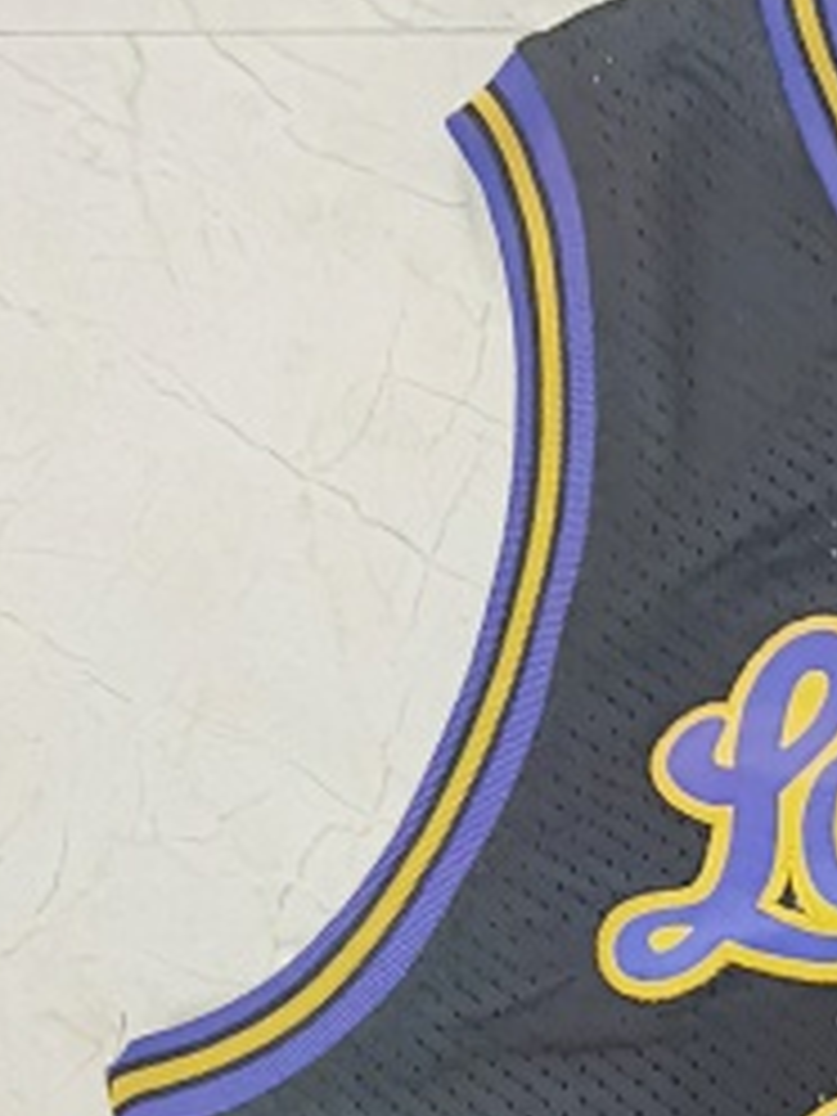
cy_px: 1598
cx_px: 1332
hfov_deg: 15.4
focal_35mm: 87
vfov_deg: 19.9
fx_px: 2805
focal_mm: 6.71
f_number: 1.9
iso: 400
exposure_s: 1/120
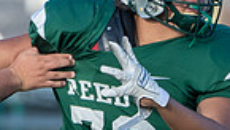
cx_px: 58
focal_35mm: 1875
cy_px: 197
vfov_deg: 0.7
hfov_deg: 1.2
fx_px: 11450
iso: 640
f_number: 5.6
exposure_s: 1/1250
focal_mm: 268
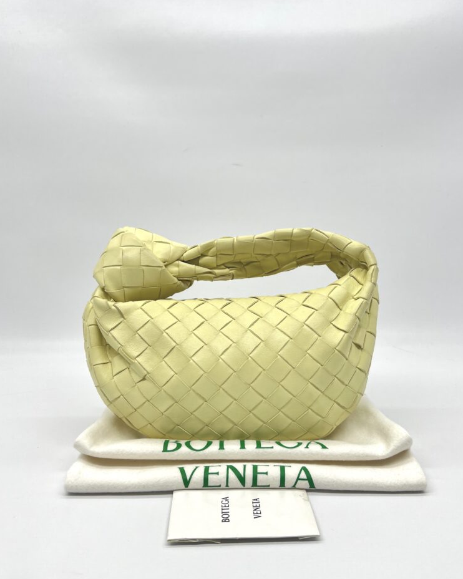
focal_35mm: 28
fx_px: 480
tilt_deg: -14.9
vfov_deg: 62.2
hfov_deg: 51.5
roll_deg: +1.1
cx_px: 236
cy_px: 278
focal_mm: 5.7
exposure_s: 1/247
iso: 50
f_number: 1.5
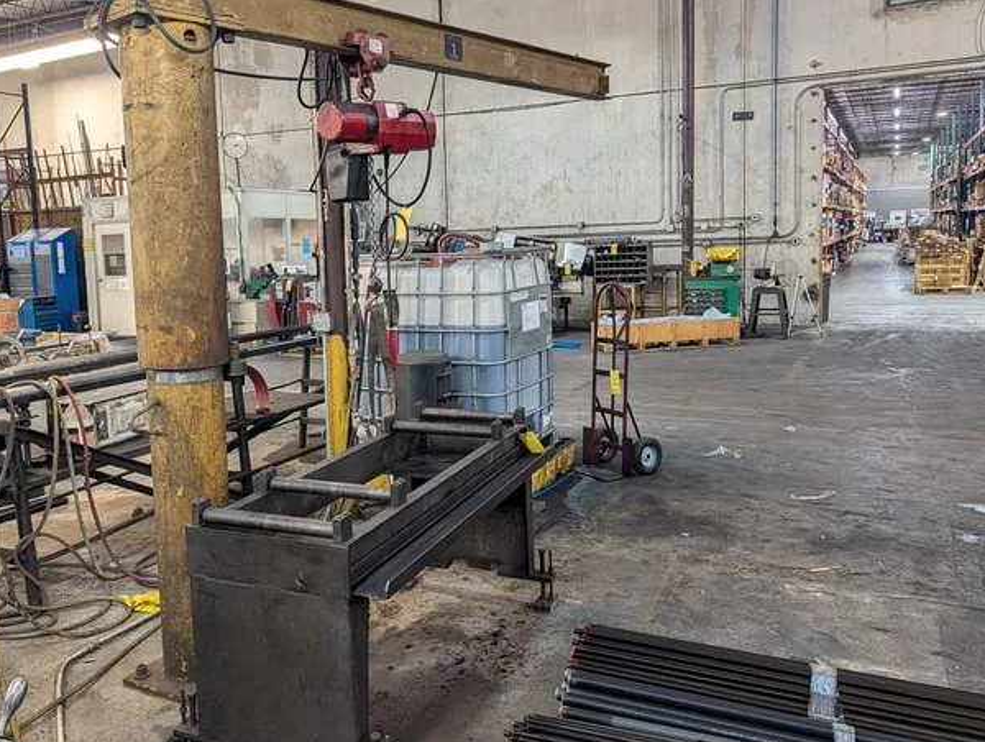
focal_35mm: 30
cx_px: 397
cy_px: 331
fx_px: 855
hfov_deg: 59.4
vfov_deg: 46.8
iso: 324
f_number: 1.68
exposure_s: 1/120
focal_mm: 6.9
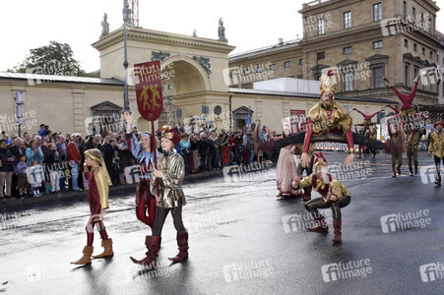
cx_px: 222
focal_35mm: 33
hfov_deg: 57.3
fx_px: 407
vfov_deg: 39.9
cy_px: 148
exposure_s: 1/160
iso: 200
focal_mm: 22
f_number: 9
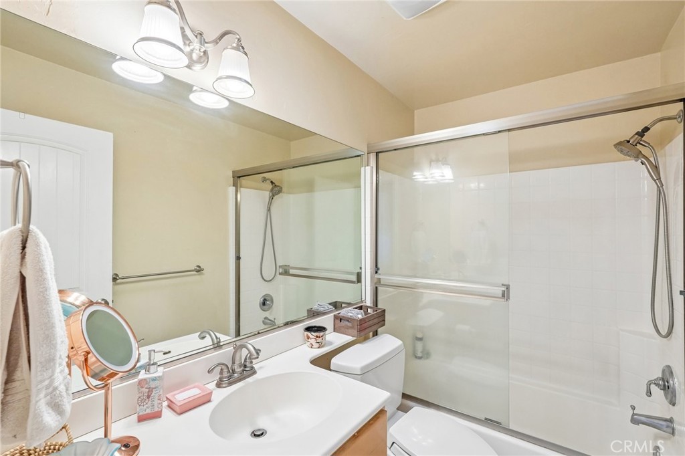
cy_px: 228
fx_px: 314
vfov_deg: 72.0
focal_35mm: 16
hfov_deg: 95.0
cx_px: 342
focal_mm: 16.5
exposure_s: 1/30
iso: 800
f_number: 8
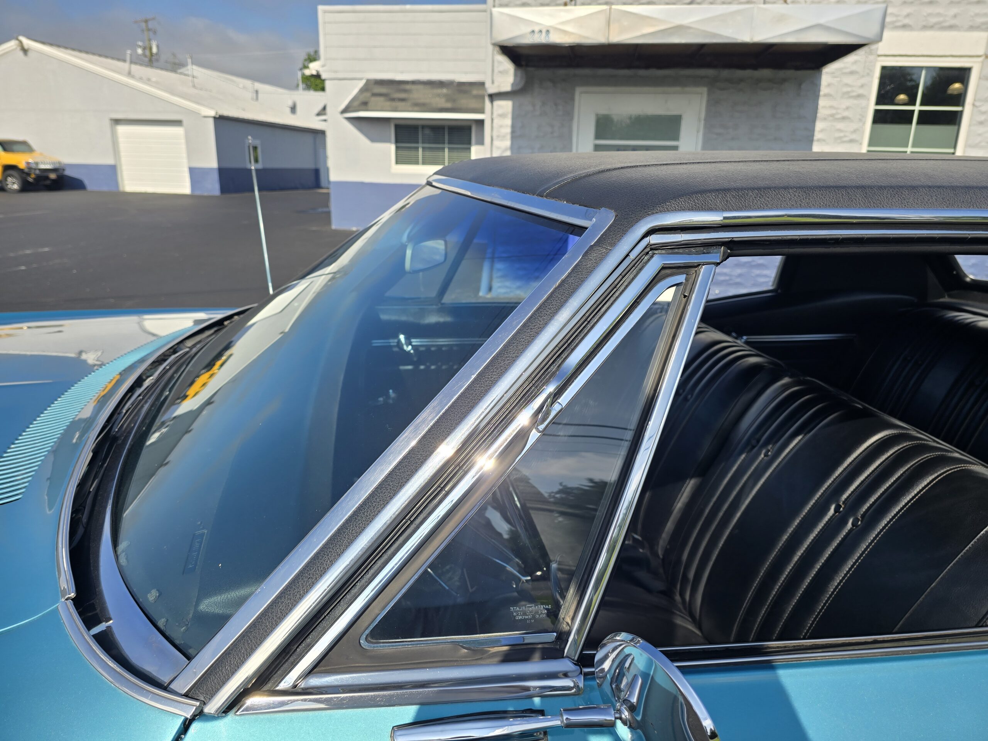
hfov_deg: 73.9
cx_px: 494
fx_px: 656
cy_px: 370
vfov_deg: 58.9
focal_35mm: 23
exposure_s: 1/1000
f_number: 1.7
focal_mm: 6.3
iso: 12
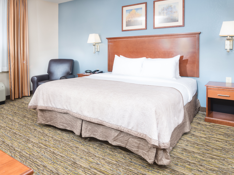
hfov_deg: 67.1
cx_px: 104
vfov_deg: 53.1
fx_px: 176
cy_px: 91
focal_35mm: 26
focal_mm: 20
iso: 100
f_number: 11
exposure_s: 1/13
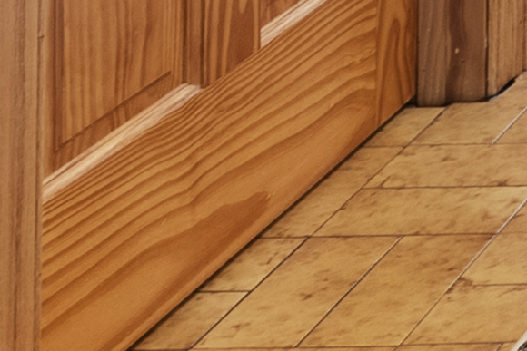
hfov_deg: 12.2
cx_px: 1415
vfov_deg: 9.1
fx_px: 1713
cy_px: -740
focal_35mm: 117
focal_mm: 16
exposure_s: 2.5
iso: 250
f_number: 9
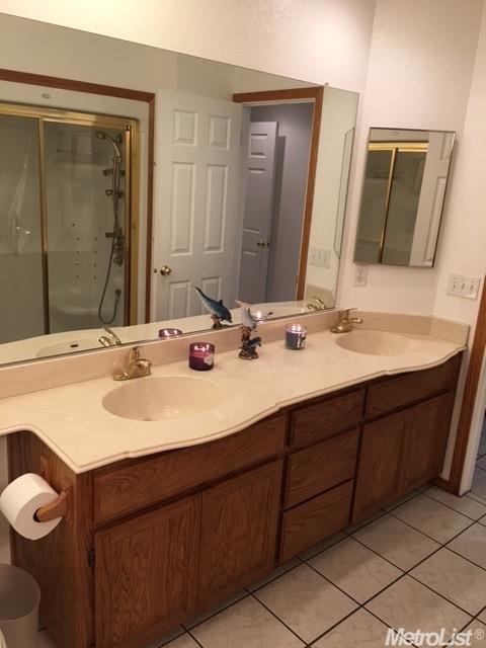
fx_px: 543
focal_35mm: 29
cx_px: 243
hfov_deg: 48.2
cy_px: 324
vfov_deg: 61.7
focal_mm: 4.15
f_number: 2.2
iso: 32
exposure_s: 1/15
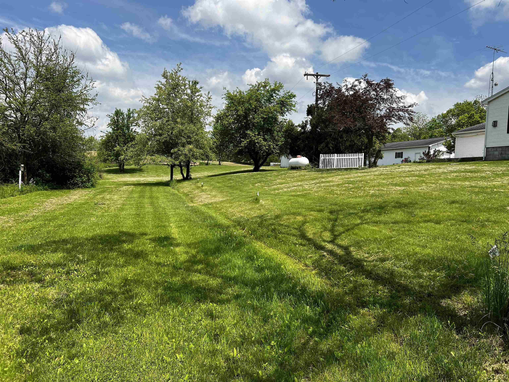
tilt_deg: -1.5
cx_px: 254
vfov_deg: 53.1
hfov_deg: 67.3
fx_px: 382
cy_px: 191
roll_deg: -2.1
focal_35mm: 26
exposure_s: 1/4444
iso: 50
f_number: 1.5
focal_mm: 5.7
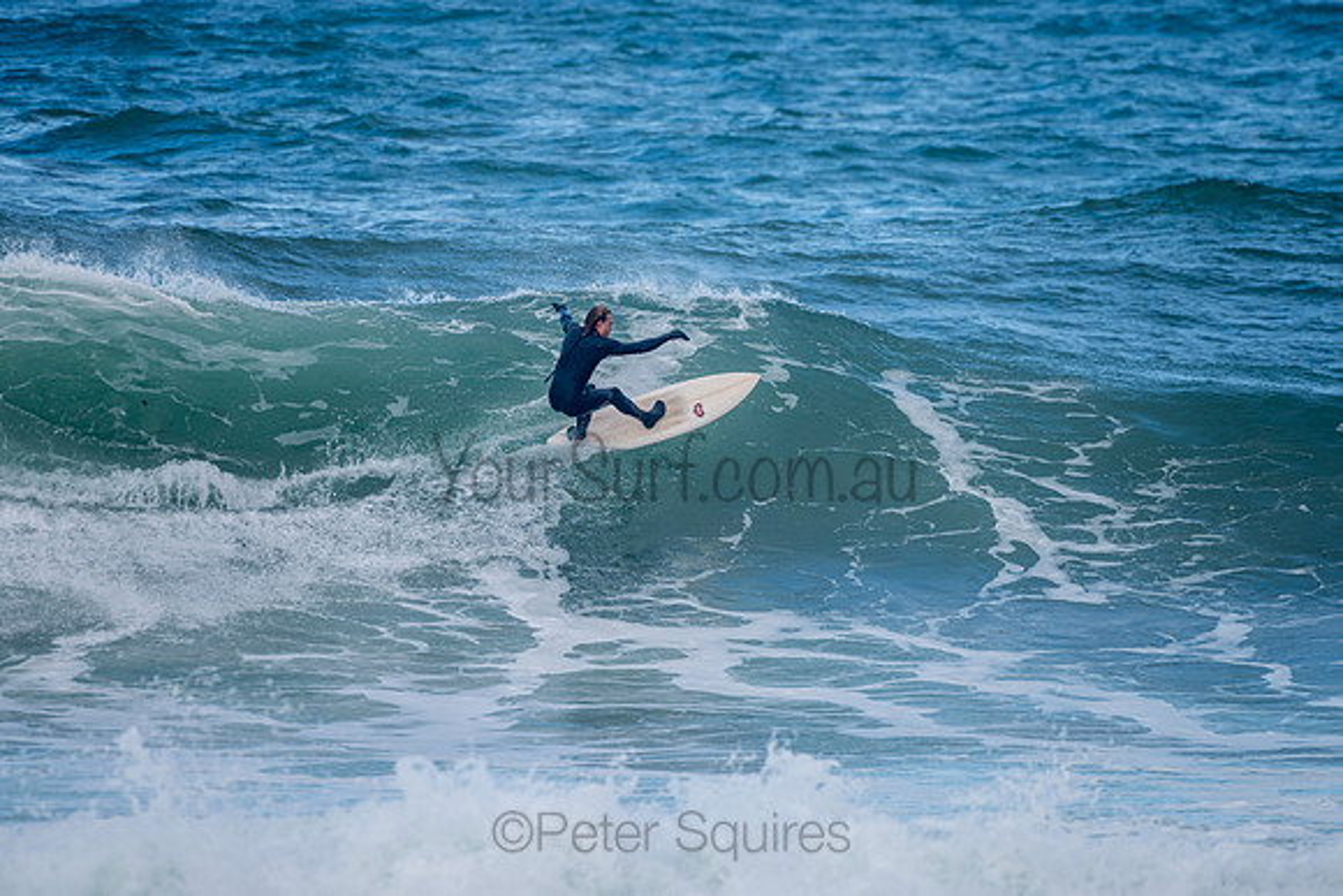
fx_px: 22868
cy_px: 448
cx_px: 672
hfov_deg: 3.4
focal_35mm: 613
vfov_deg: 2.2
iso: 64
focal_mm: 500
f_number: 6.3
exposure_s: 1/320
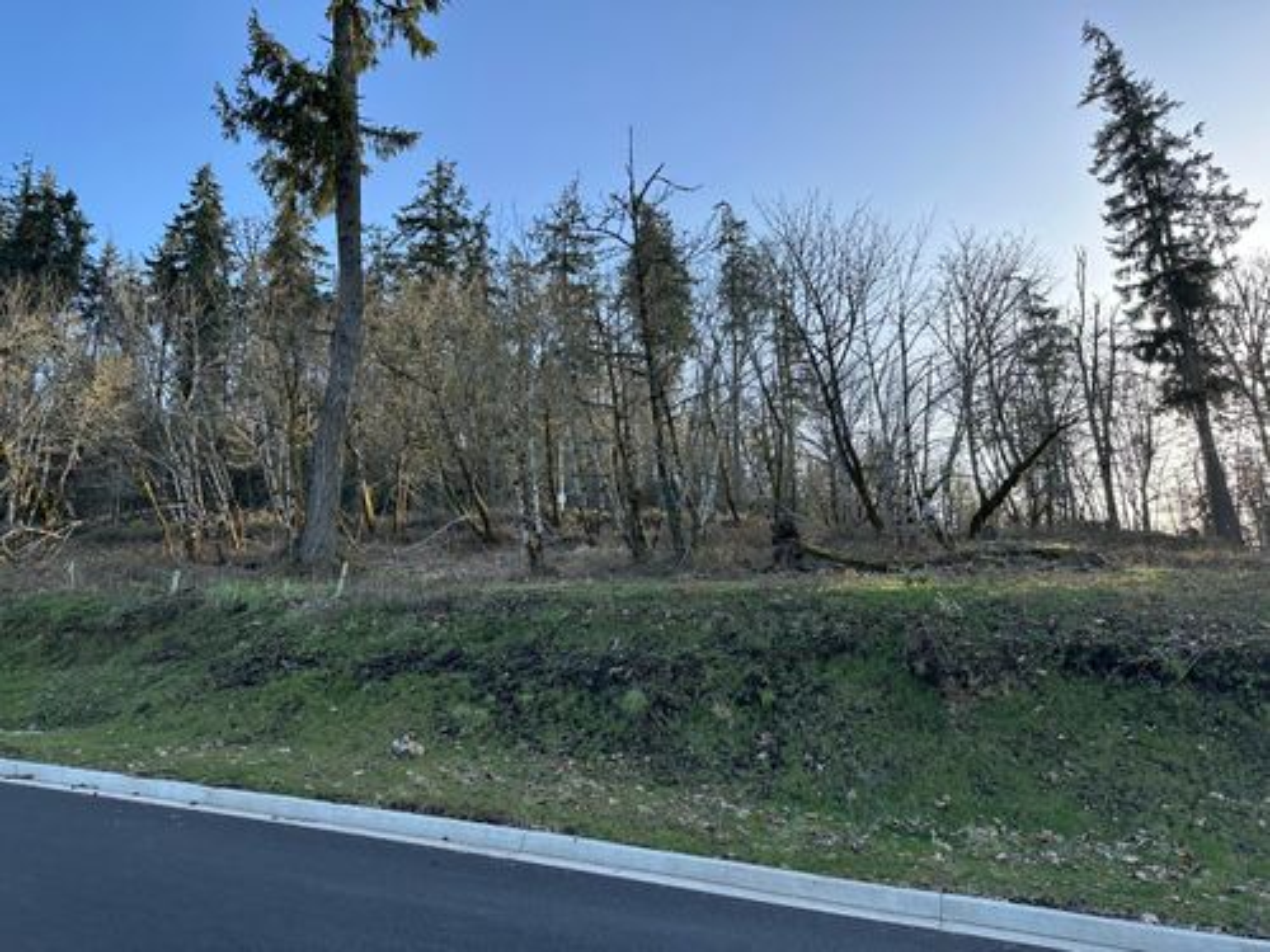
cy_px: 476
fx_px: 881
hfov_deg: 71.6
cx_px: 635
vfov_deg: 56.8
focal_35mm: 24
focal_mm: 6.86
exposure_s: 1/1212
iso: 80
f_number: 1.78
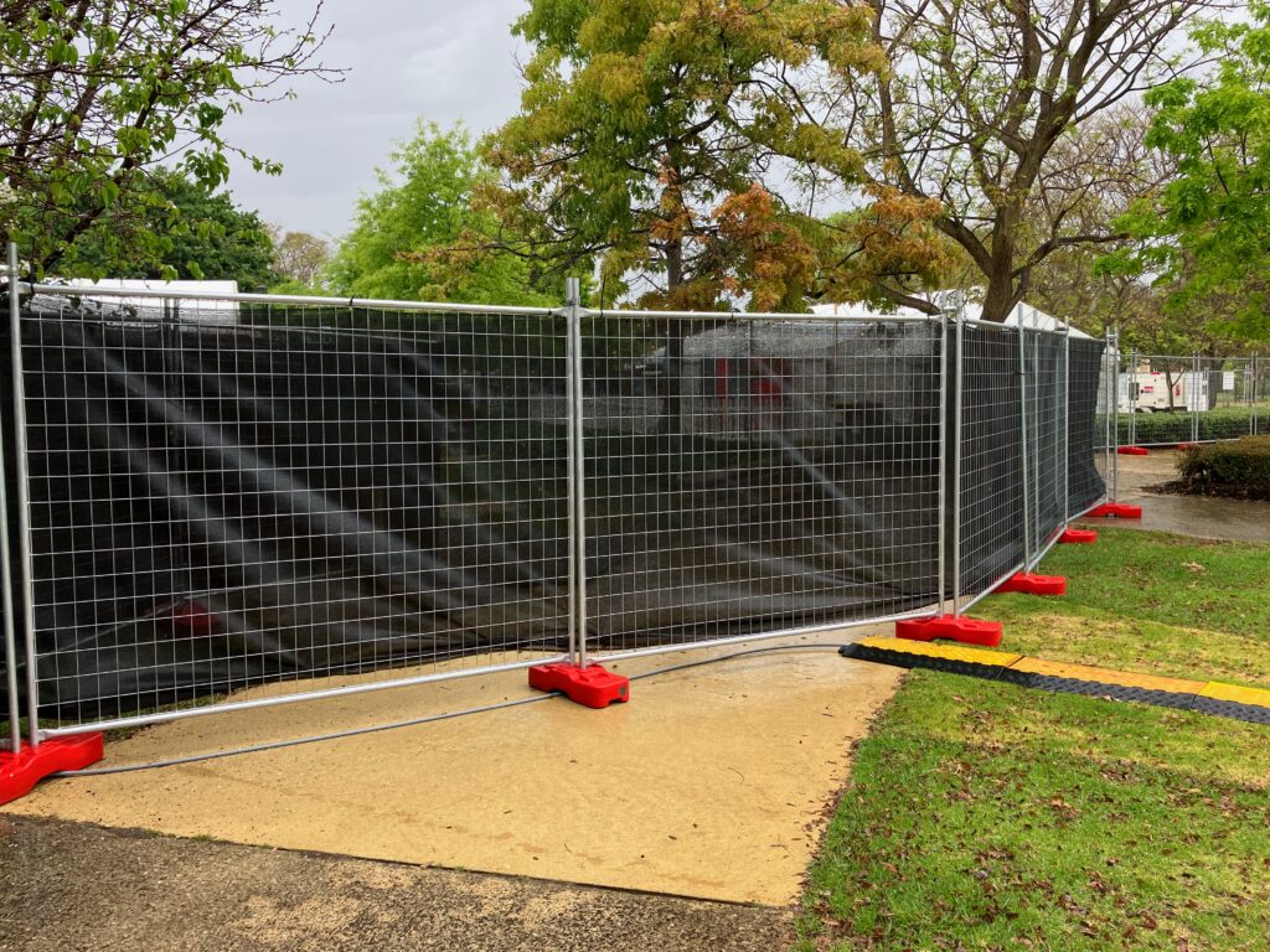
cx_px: 635
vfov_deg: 49.7
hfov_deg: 63.4
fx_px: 1027
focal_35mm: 28
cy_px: 476
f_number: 1.8
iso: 32
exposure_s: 1/354
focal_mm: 3.99
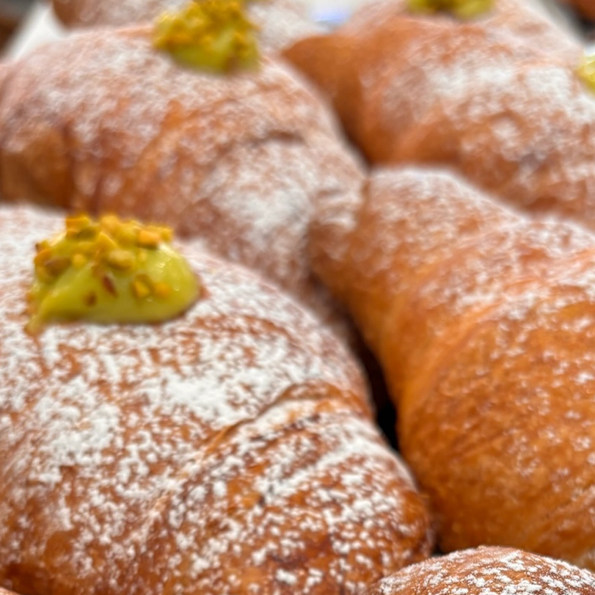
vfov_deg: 27.5
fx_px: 1128
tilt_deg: -41.6
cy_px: 621
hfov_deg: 29.5
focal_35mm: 58
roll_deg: -11.6
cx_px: 322
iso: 125
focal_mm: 5.96
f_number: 1.6
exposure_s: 1/100
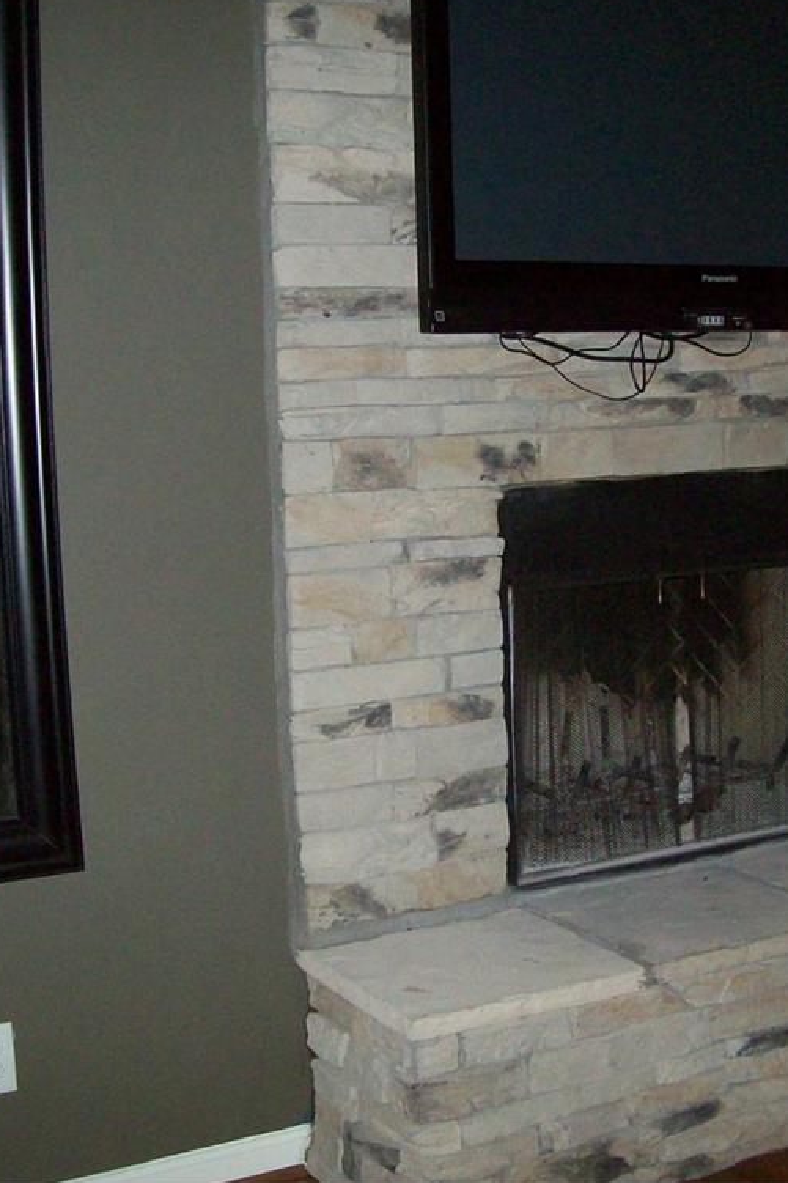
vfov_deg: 38.9
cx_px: 458
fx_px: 1675
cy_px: 584
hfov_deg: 26.4
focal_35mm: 51
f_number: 2.7
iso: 200
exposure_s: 1/64
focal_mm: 6
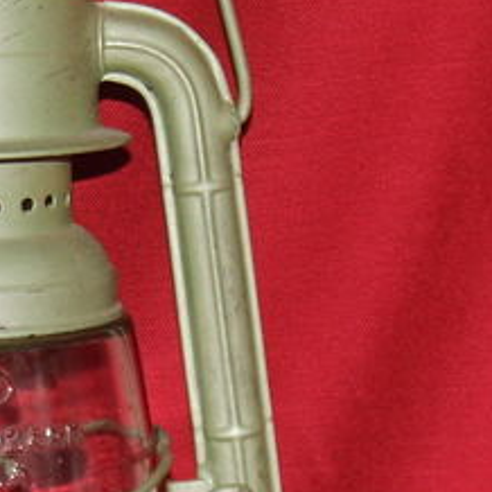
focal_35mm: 235
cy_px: 260
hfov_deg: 7.4
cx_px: -68
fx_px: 3779
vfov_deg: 7.4
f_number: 3.9
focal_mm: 10.4
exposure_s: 1/60
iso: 100
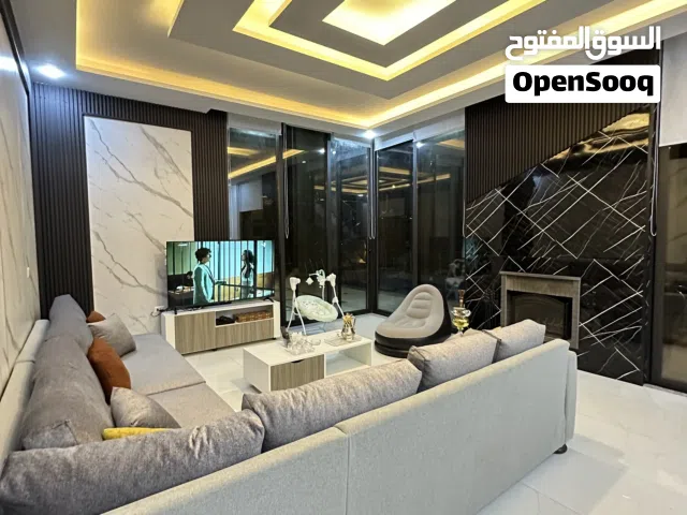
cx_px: 344
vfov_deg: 85.7
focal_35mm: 14
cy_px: 258
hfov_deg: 102.1
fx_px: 278
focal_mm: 2.22
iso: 1000
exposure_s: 1/50
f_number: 2.2
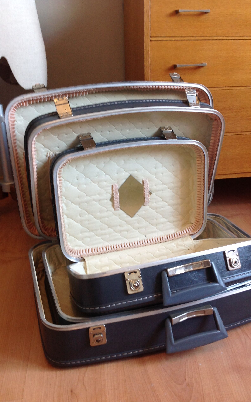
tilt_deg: -22.7
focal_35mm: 38
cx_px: 143
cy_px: 202
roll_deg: +1.4
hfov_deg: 33.5
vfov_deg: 51.5
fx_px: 416
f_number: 2.4
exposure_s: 1/15
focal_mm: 4.28
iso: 64
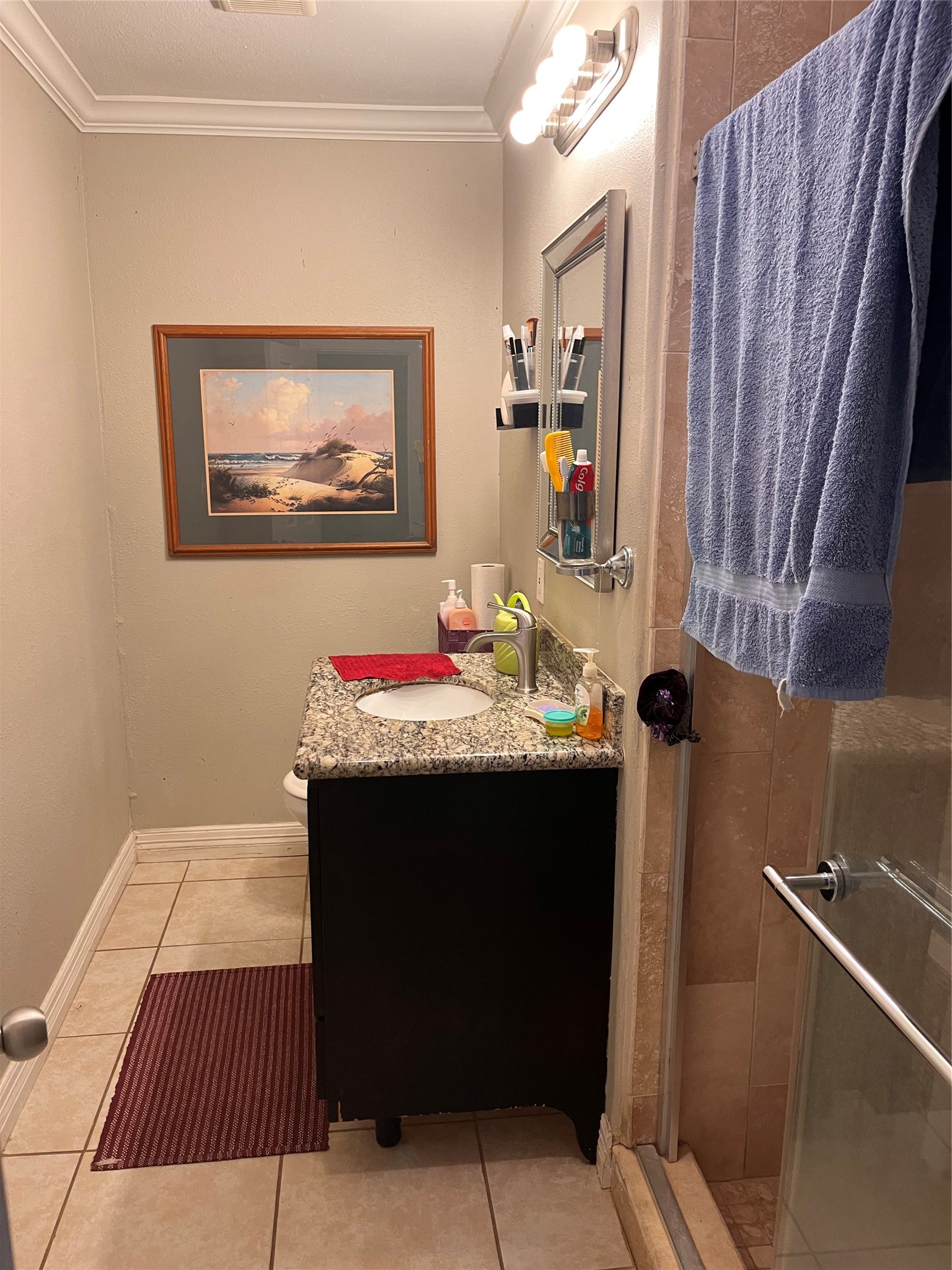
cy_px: 635
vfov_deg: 67.3
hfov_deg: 53.1
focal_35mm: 26
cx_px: 476
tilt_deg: -12.3
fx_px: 953
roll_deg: -0.7
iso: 125
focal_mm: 5.1
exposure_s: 1/60
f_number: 1.6
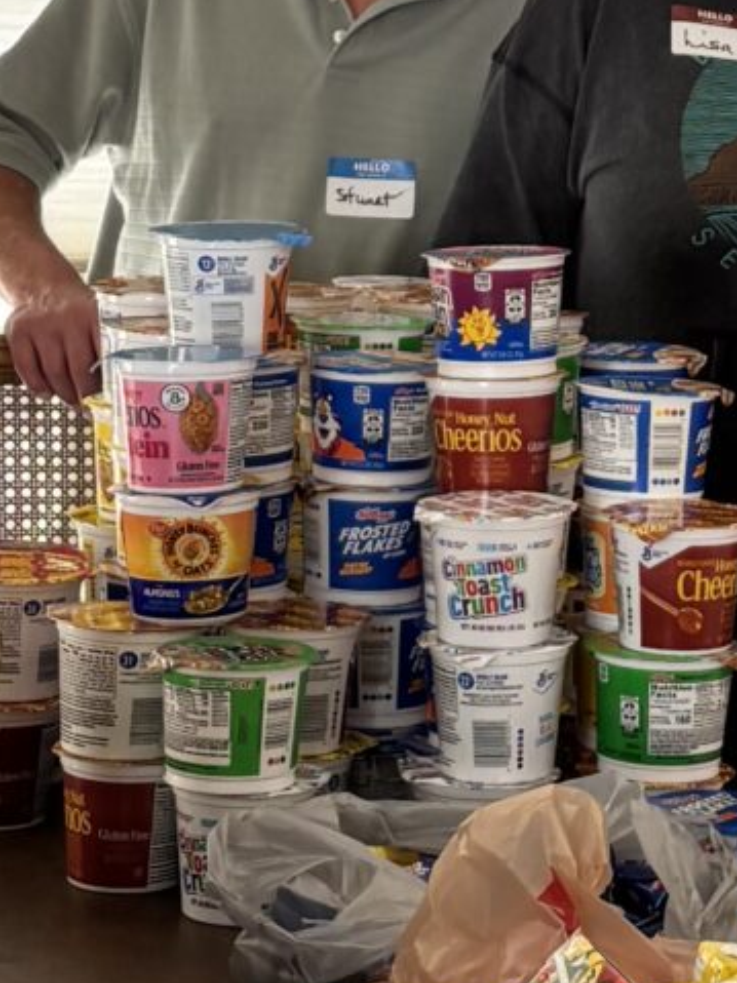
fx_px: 3948
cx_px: 753
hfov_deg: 10.6
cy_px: 55
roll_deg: -4.6
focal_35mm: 139
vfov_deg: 14.0
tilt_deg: -5.1
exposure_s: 1/121
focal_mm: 5.96
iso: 100
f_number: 1.6
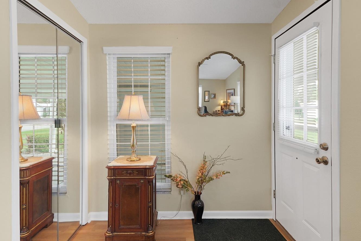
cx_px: 187
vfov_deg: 67.4
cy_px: 119
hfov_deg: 90.0
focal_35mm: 18
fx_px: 181
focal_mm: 10
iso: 400
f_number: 8
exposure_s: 1/100
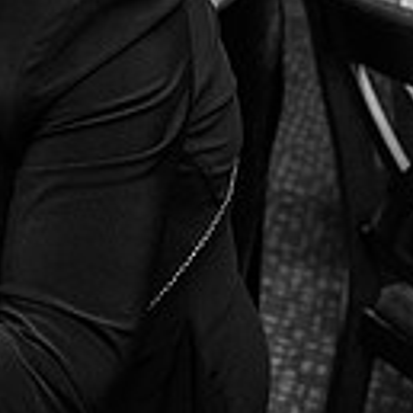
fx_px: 1242
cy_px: -34
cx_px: -458
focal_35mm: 92
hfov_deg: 14.8
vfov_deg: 18.2
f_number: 4.5
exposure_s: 1/200
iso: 1250
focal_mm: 24
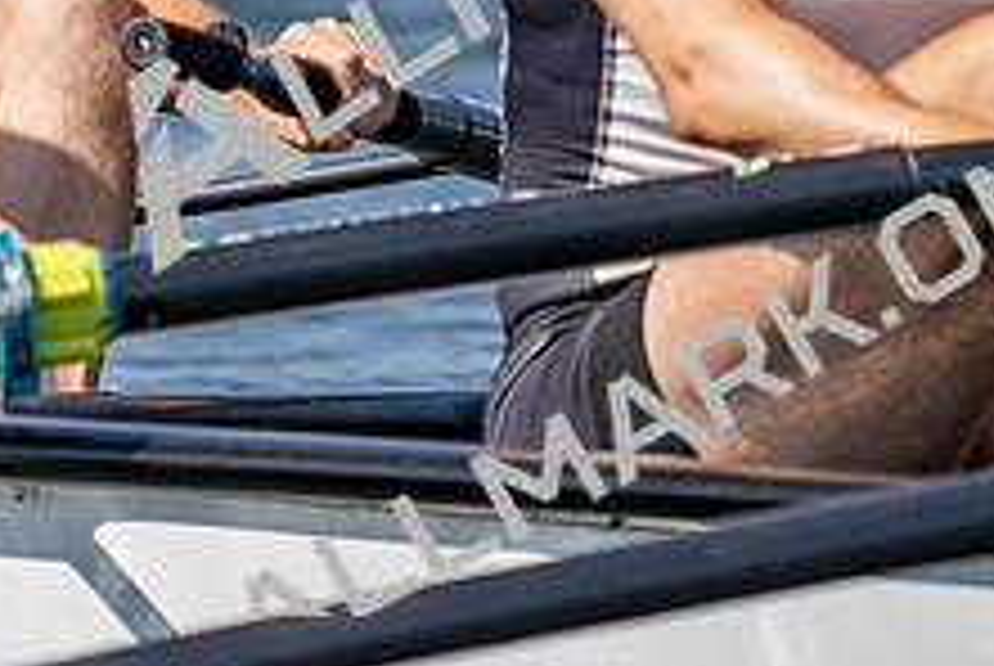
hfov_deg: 2.9
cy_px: -155
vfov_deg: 1.9
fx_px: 19547
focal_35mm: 707
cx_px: -256
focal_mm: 270
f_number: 5.6
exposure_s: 1/2000
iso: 250
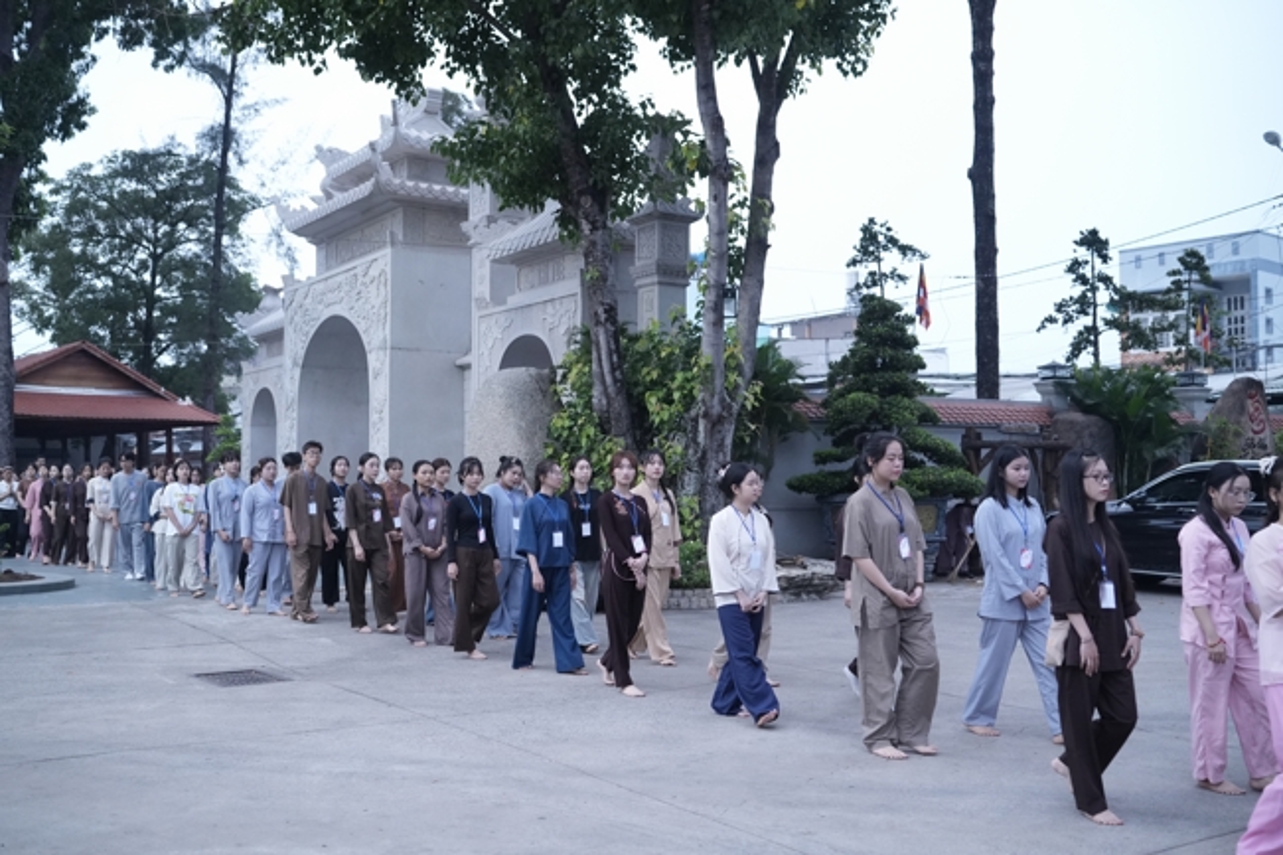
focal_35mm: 35
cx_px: 642
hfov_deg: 54.4
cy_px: 428
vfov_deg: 37.8
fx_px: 1247
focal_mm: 35
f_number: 2.8
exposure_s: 1/320
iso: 4000
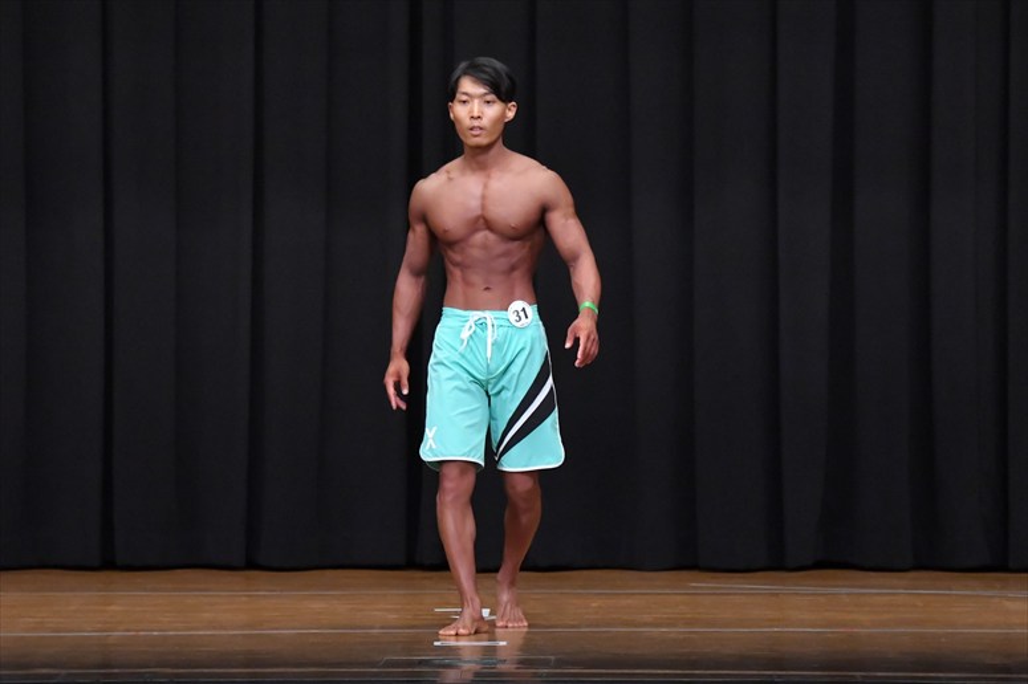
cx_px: 514
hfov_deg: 8.6
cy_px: 342
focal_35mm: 240
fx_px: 6850
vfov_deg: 5.7
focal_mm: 160
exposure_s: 1/400
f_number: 5.6
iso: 8000
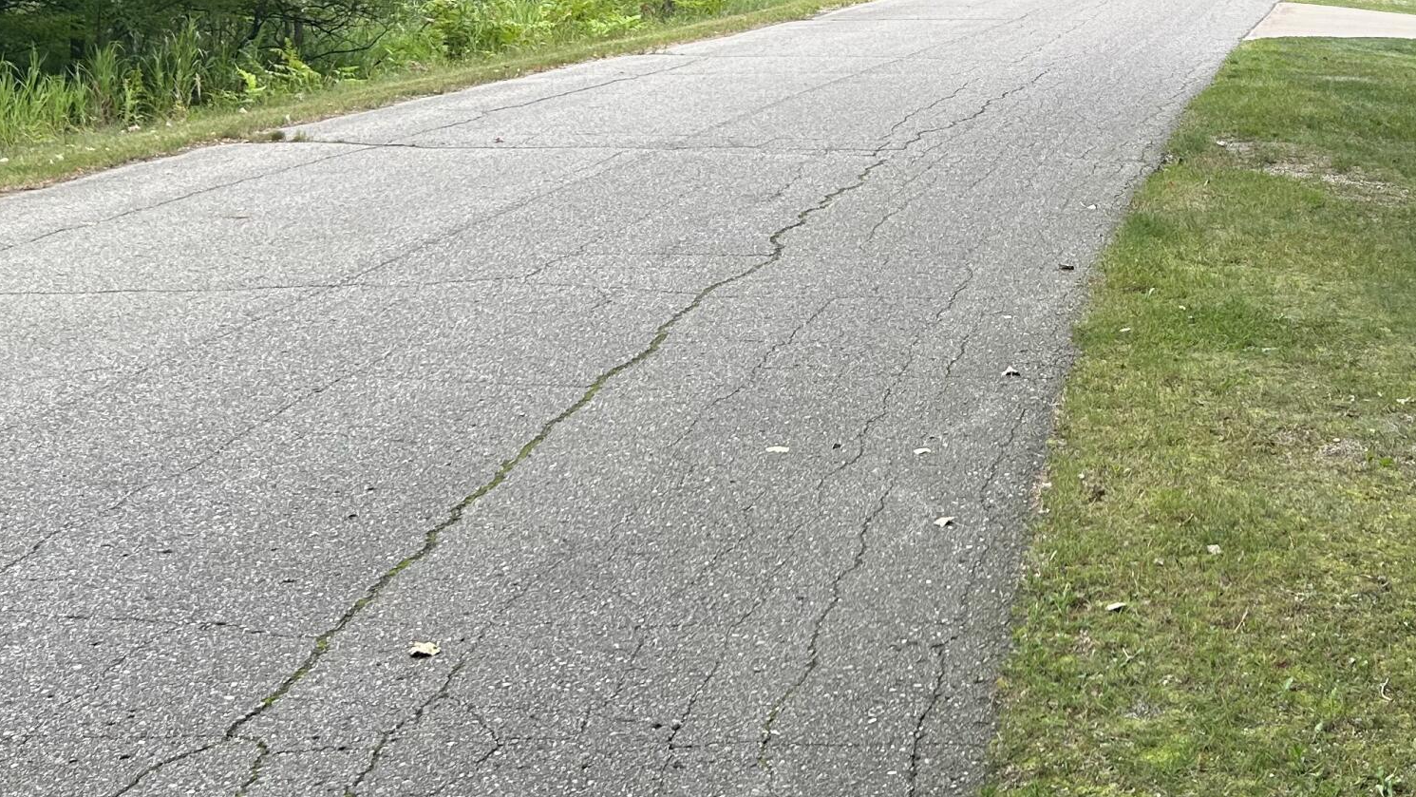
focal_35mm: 57
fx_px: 2140
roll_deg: +0.5
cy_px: -148
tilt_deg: +1.5
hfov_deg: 35.9
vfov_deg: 19.9
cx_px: 1039
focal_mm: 5.7
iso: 50
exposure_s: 1/490
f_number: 1.5
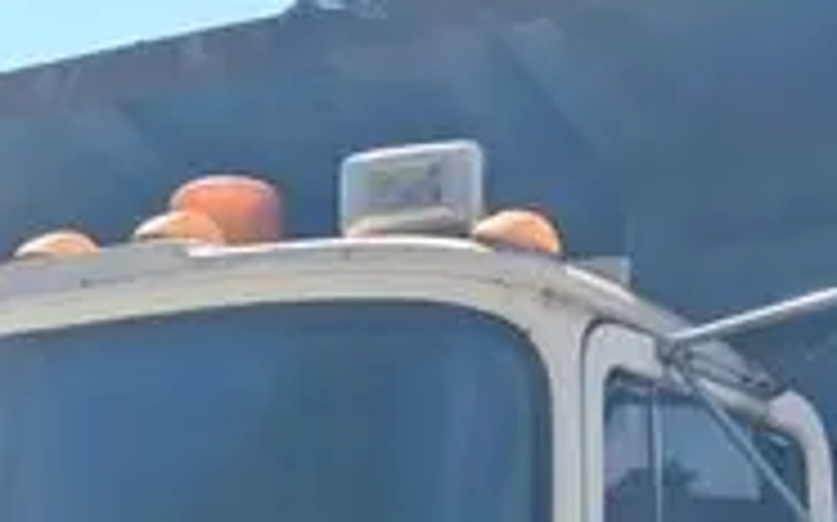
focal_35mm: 123
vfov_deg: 9.6
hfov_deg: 16.9
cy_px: 1170
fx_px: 2804
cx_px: 171
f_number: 1.8
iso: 25
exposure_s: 1/908
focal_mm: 4
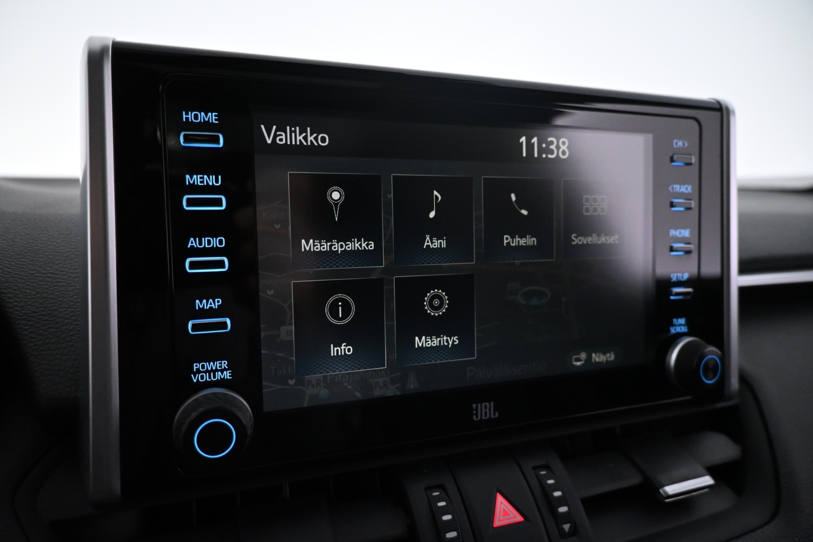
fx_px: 542
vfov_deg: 53.1
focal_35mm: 24
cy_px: 271
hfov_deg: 73.7
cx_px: 406
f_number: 3.5
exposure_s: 1/80
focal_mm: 16
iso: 3200
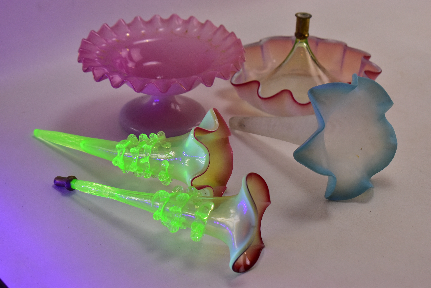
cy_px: 144
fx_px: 988
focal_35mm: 82
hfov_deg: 24.6
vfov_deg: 16.6
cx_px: 216
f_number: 7.1
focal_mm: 55
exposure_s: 1/200
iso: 800
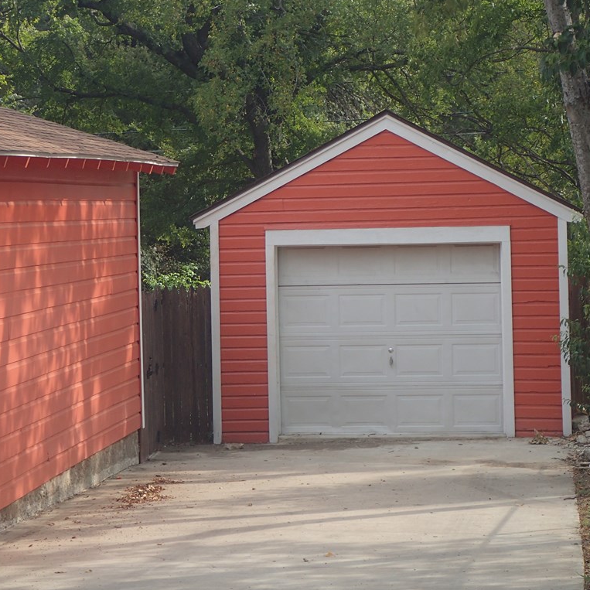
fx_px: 2083
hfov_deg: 16.1
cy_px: 295
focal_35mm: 108
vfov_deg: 16.1
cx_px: 276
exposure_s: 1/250
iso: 100
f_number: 4.7
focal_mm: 16.48
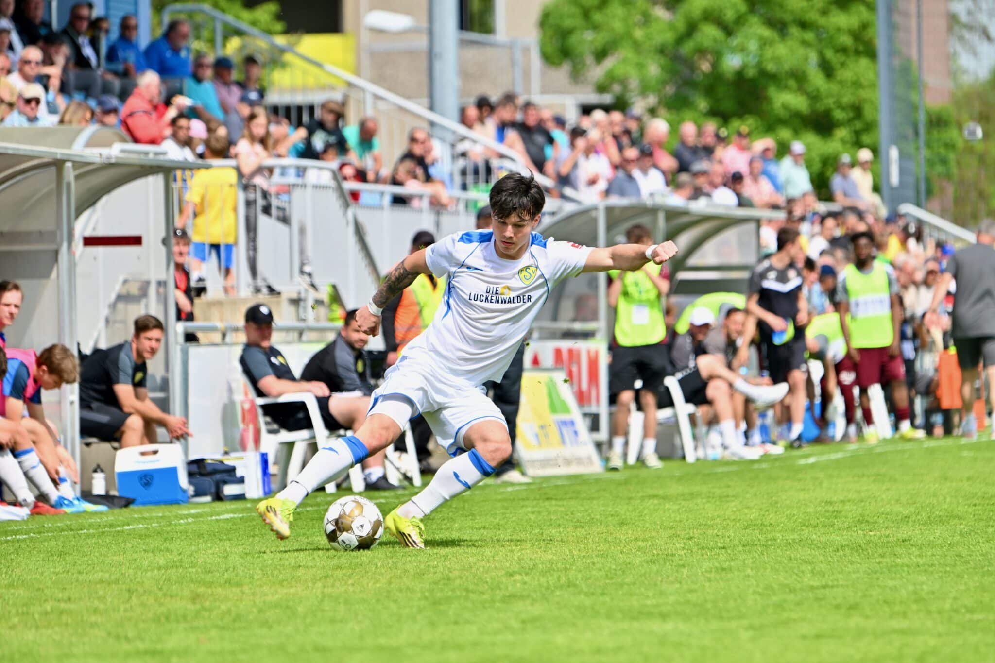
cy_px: 332
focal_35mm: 280
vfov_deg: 4.9
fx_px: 7738
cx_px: 498
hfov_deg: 7.4
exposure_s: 1/1000
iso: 200
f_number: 5.6
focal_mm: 280
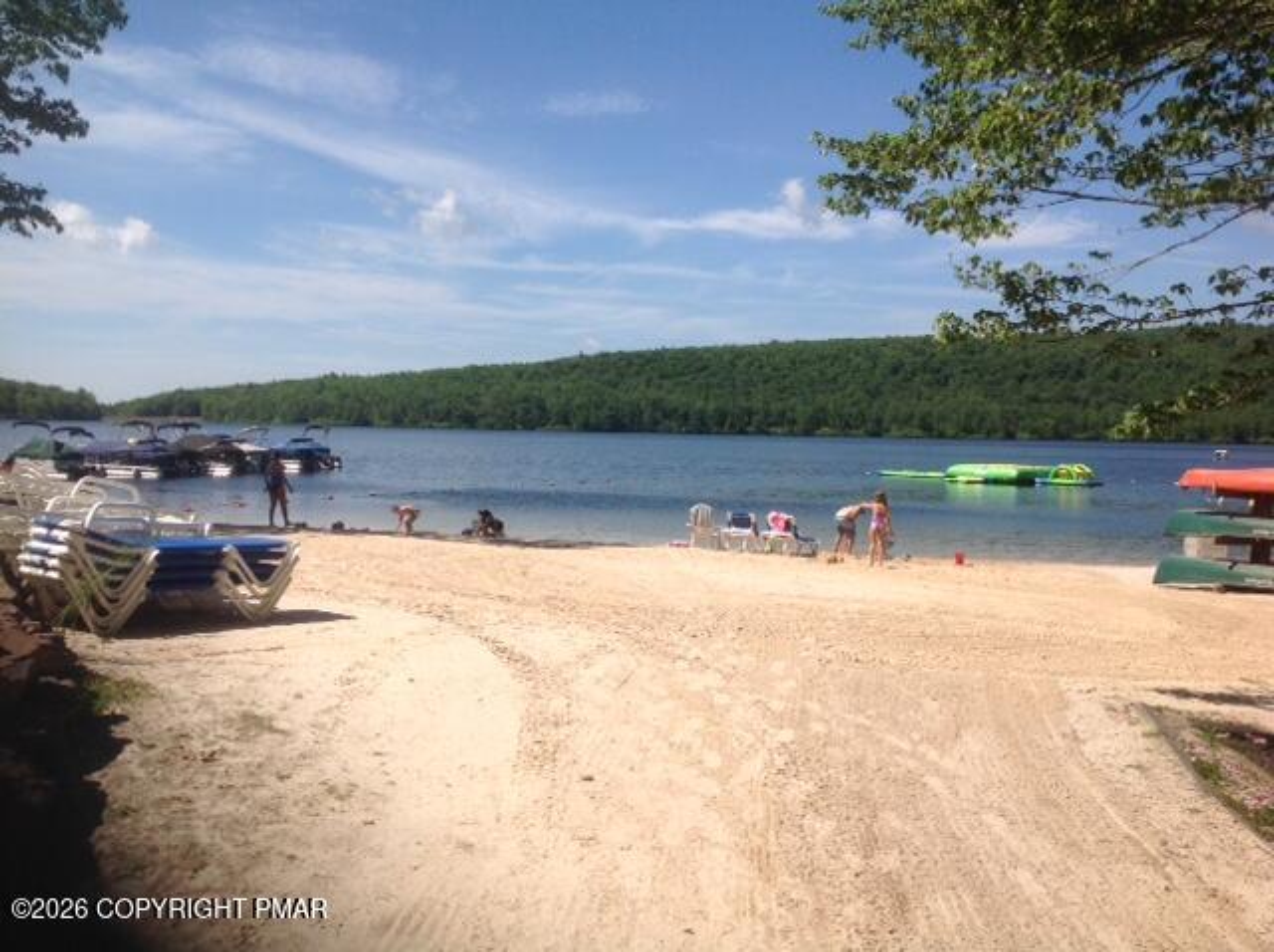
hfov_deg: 52.7
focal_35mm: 35
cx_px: 637
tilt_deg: -1.4
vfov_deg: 40.6
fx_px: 1286
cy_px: 476
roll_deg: -0.6
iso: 50
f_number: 2.4
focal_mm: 4.28
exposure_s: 1/2326
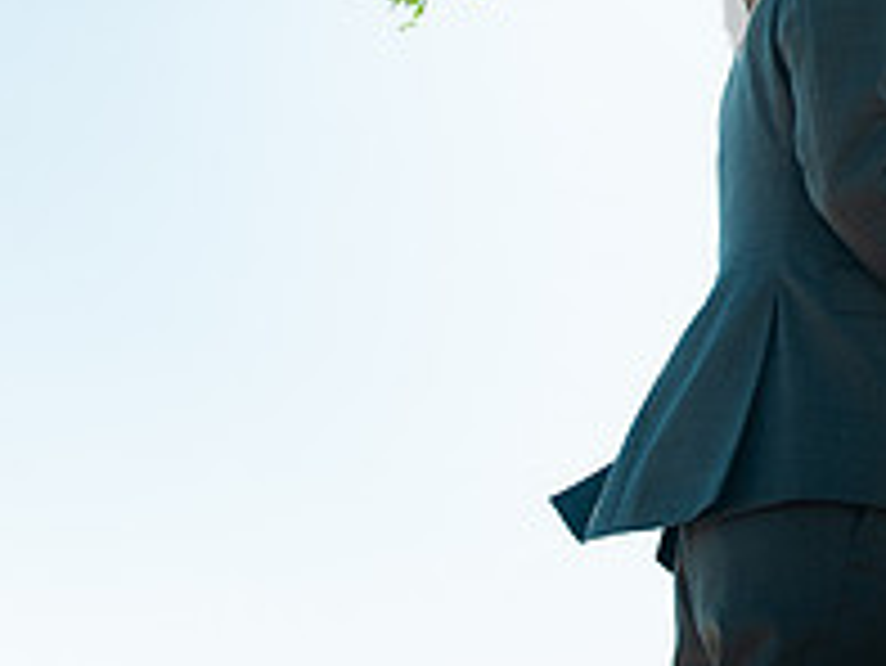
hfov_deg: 24.9
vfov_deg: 20.2
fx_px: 1742
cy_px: -148
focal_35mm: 68
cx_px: 1138
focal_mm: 24
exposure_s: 1/400
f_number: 4.5
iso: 200
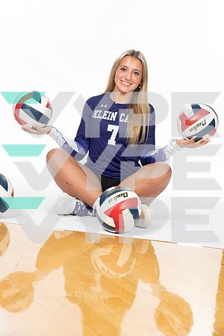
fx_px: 523
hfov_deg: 24.2
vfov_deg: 35.6
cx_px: 112
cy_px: 168
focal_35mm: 56
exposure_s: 1/320
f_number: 7.1
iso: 800
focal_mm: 56
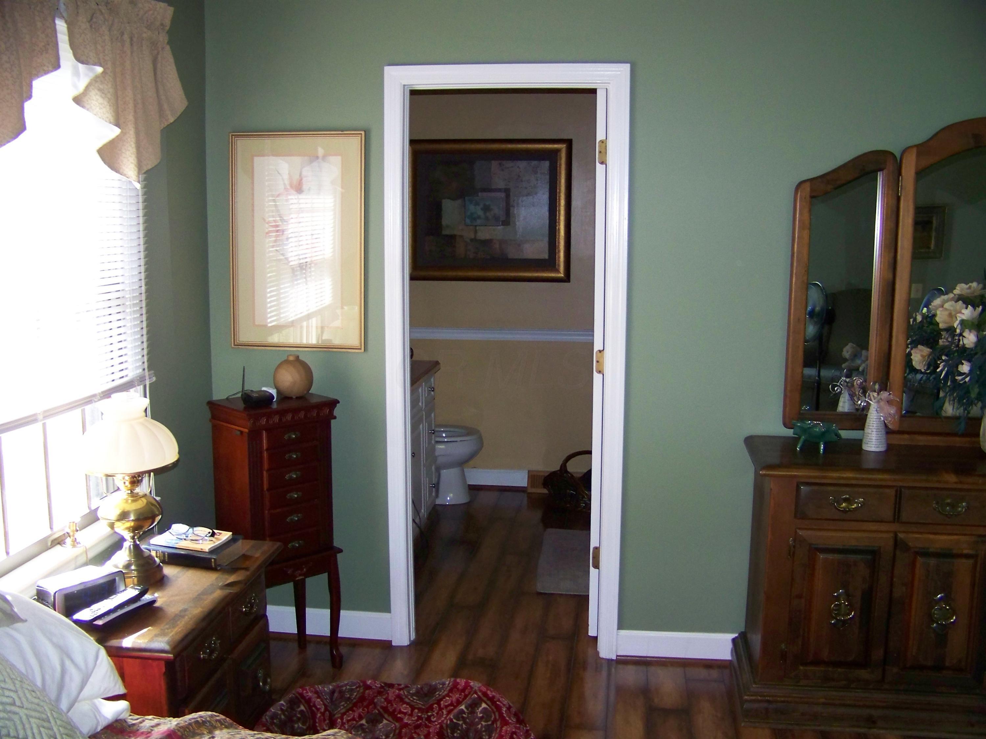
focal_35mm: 36
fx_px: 1025
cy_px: 370
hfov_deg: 51.4
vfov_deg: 39.7
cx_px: 493
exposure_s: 1/30
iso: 200
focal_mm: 5.85
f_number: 2.8
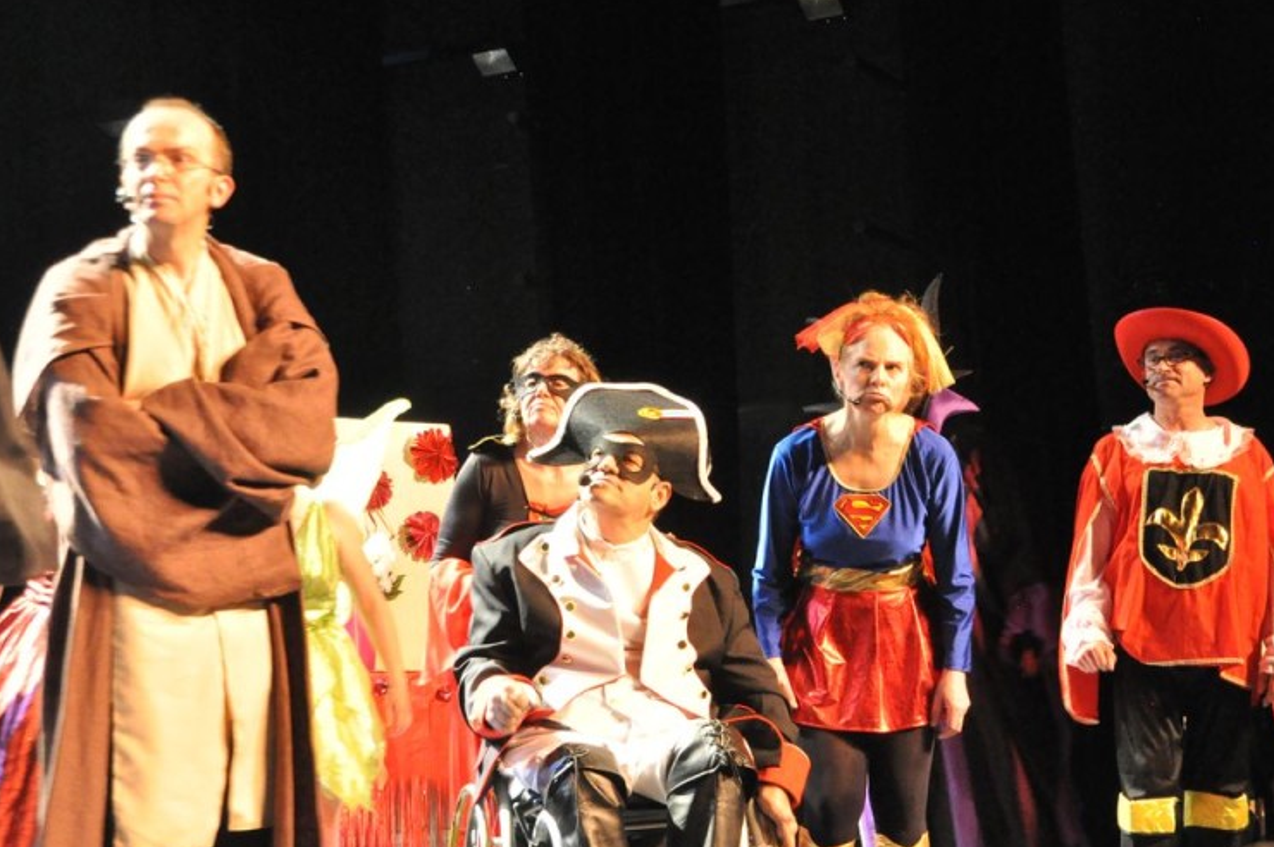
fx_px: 2935
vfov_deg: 16.4
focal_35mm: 83
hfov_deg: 24.5
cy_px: 479
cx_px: 742
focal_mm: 40
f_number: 5.6
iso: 3200
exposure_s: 1/20
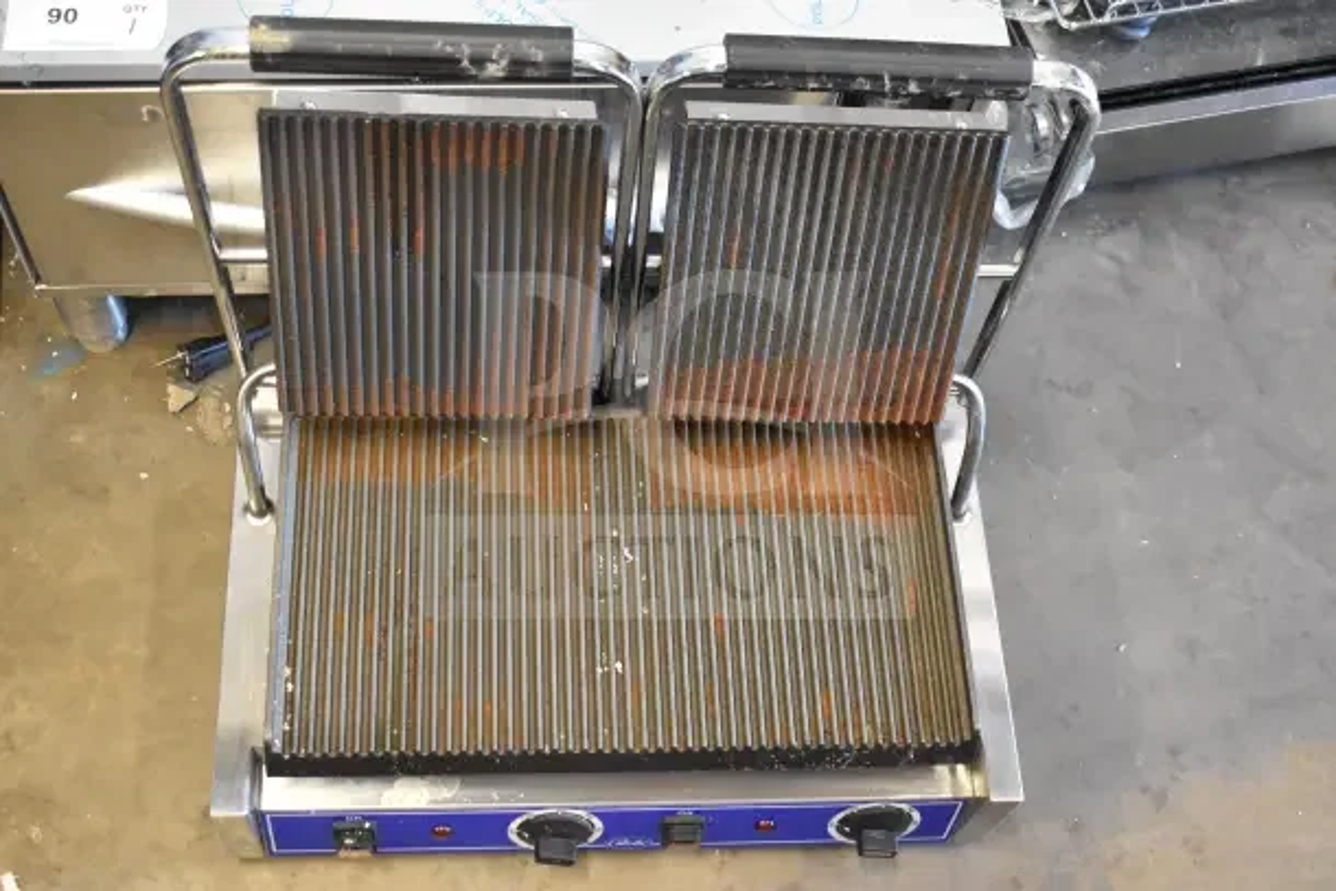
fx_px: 1670
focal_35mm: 45
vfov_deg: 29.9
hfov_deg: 43.6
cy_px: 446
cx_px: 668
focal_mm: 30
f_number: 4.5
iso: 6400
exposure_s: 1/80
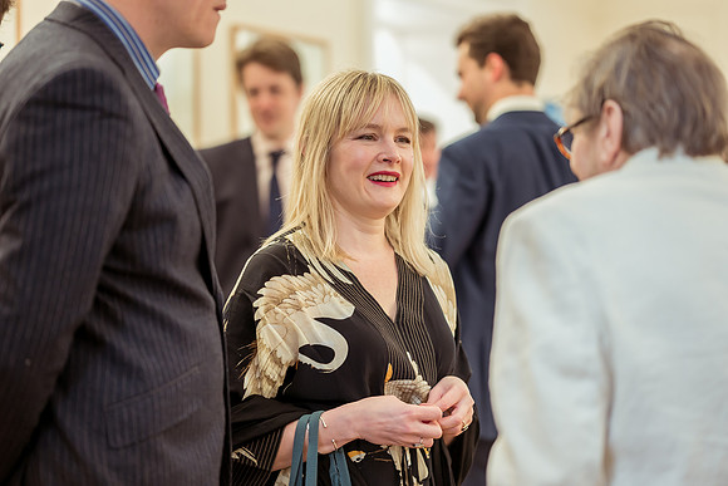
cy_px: 243
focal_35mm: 85
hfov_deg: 23.9
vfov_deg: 16.1
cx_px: 364
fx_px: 1722
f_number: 2
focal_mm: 85
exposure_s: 1/320
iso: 2500
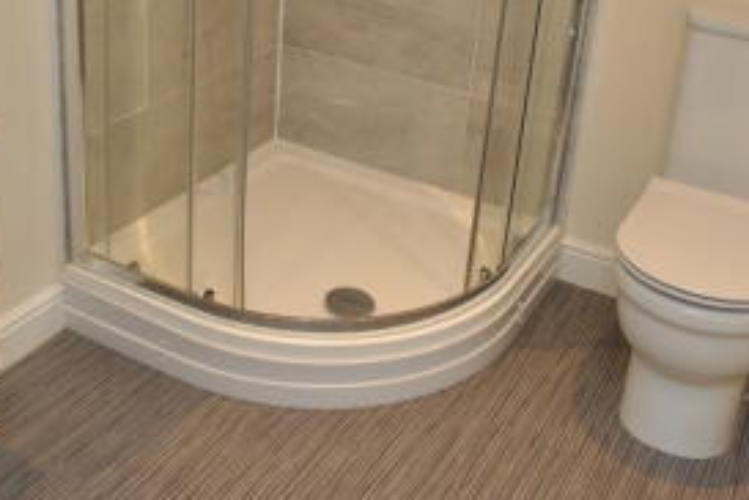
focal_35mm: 47
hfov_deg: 41.8
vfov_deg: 27.9
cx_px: 307
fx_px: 978
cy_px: 81
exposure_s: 1/60
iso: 200
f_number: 4
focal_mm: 18
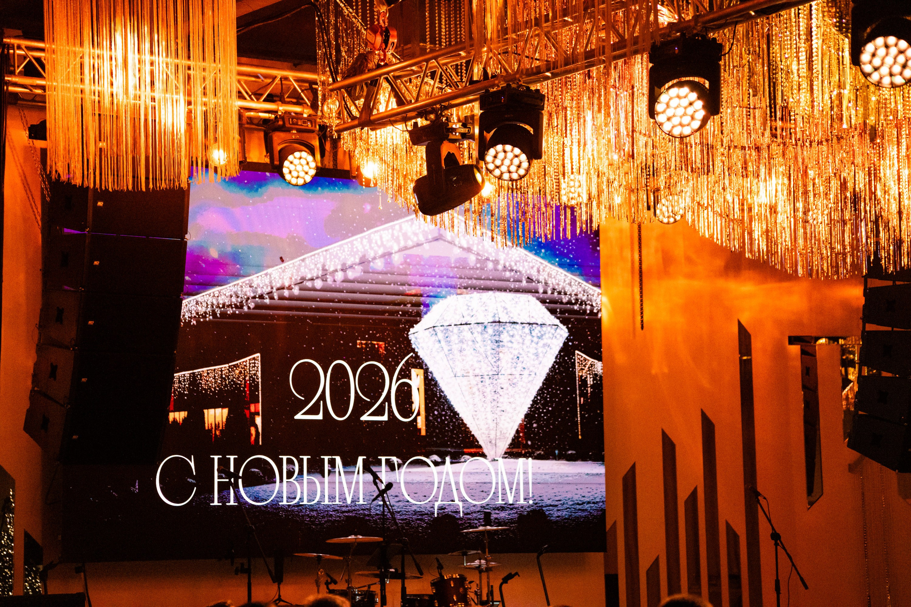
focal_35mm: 100
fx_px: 2531
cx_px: 456
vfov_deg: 13.7
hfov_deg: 20.4
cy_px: 304
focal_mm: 100
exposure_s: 1/500
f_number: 4
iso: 6400
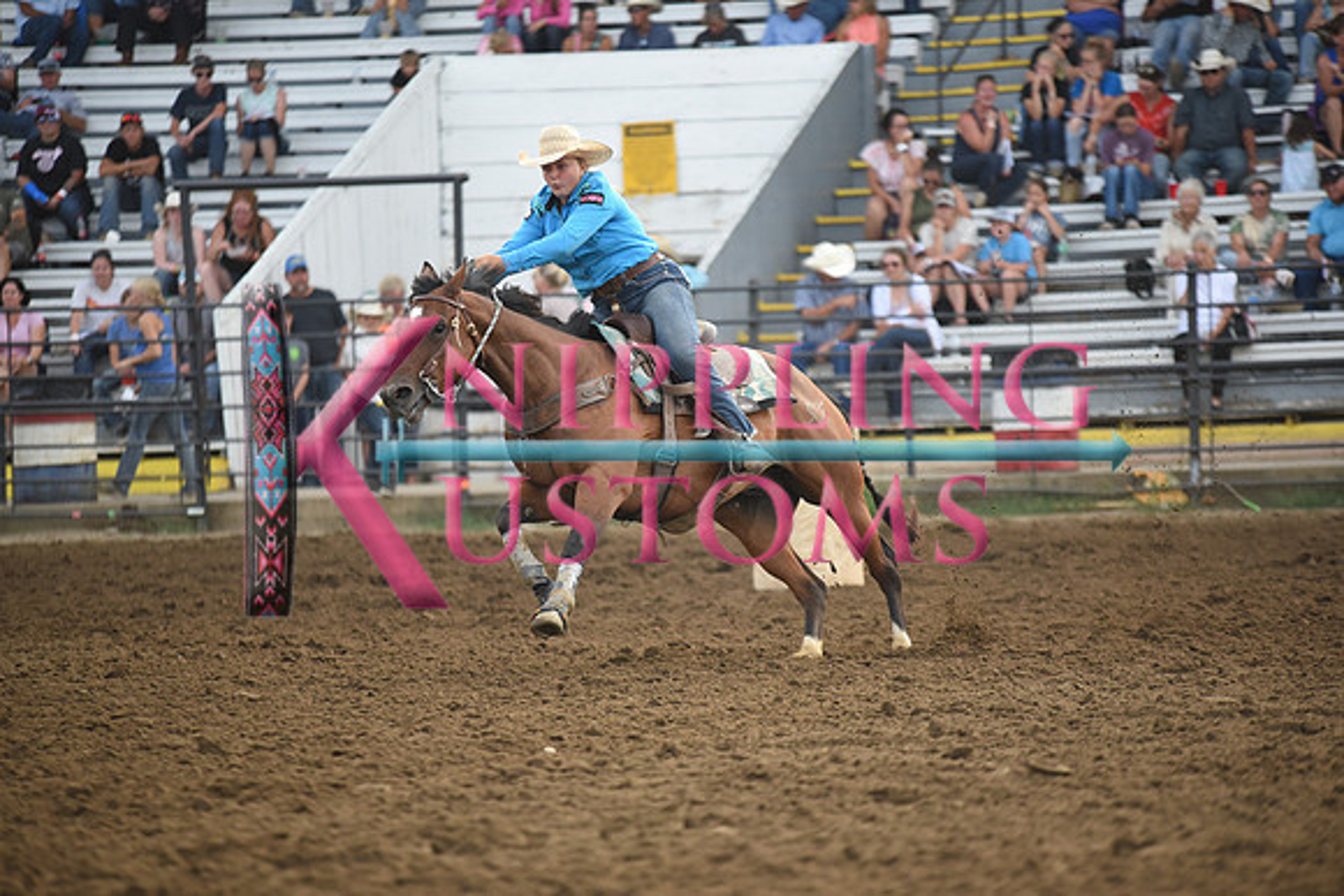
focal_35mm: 200
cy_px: 448
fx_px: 7468
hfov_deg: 10.3
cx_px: 672
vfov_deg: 6.9
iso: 1600
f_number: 2.8
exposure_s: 1/3200
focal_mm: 200
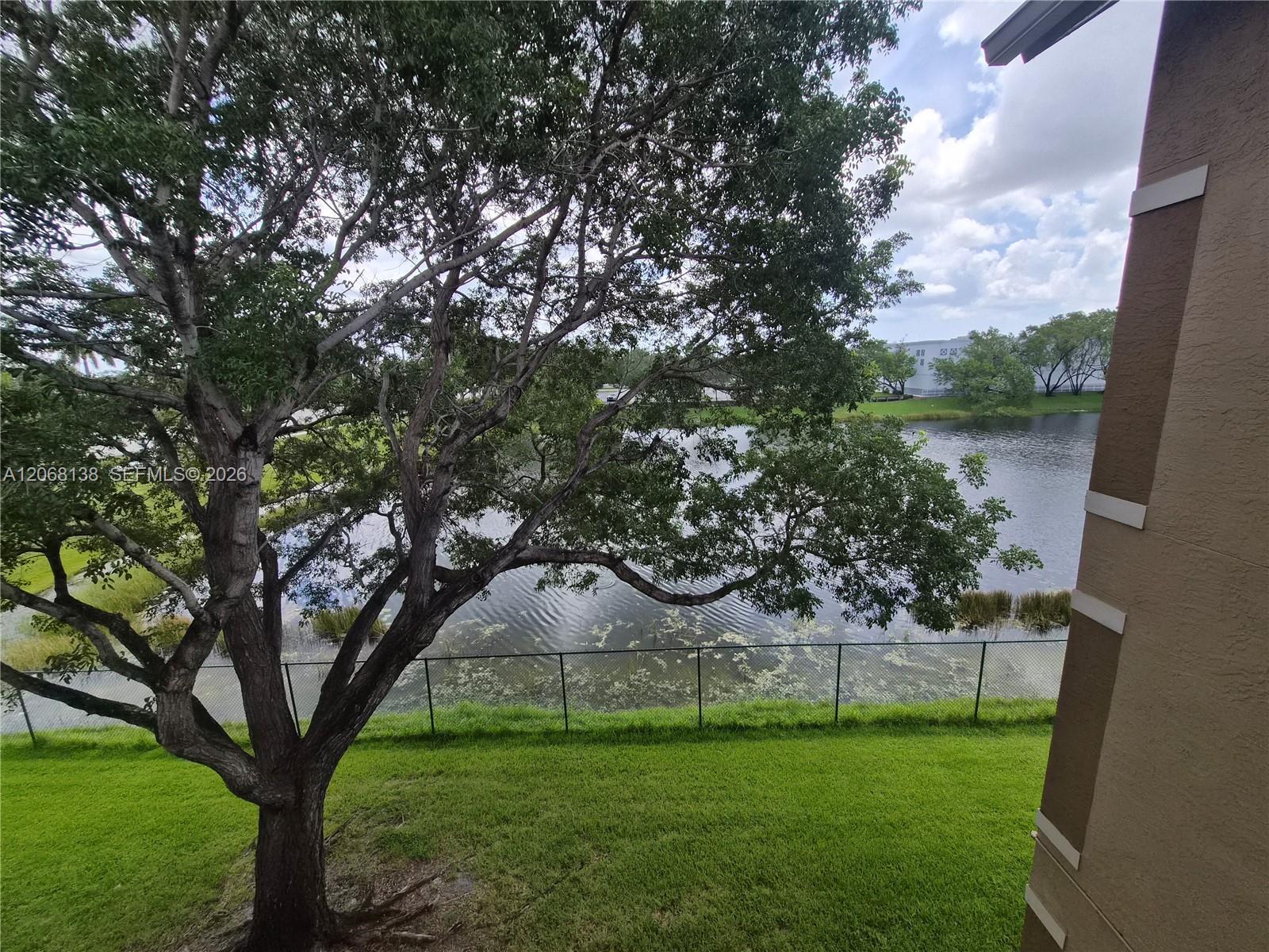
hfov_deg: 106.2
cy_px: 476
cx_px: 634
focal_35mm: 13
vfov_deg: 89.9
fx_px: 477
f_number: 2.2
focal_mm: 1.7
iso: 25
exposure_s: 1/622
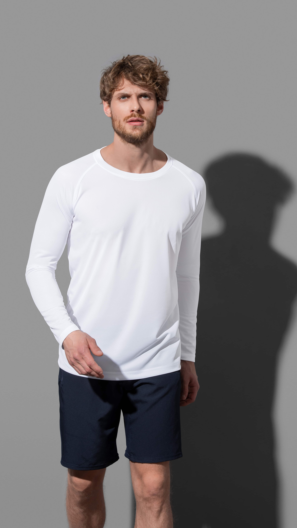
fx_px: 1274
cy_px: 264
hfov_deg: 13.3
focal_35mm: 91
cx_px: 162
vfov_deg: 23.4
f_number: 18
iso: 100
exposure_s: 1/125
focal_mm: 86
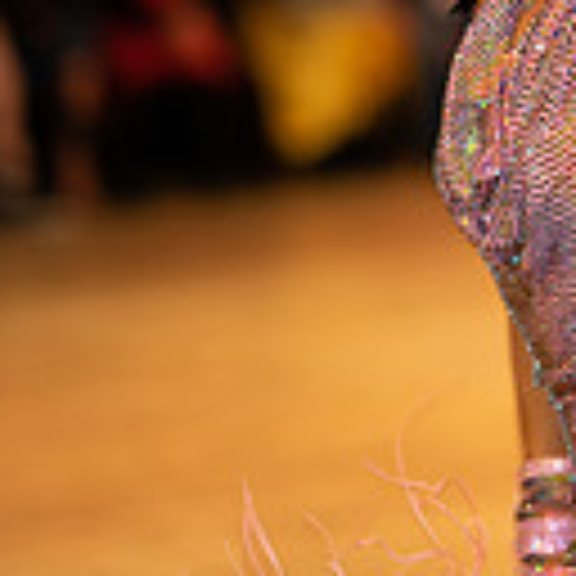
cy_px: -140
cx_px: 648
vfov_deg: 6.9
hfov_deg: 6.9
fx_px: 4763
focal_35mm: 253
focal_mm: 85
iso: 200
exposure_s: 1/125
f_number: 1.4
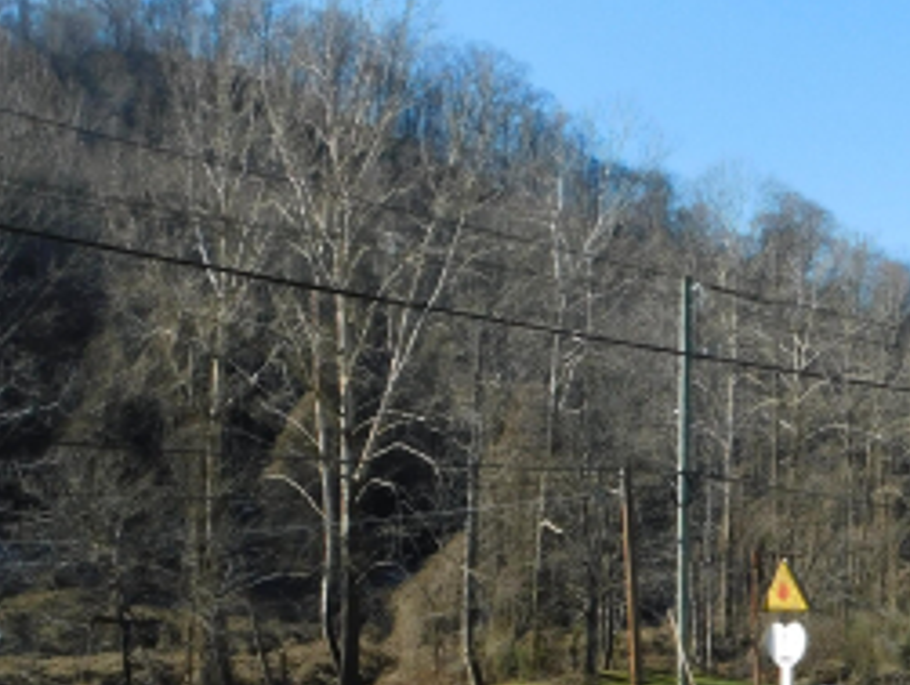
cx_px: 712
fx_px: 1606
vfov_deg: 23.6
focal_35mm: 61
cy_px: 576
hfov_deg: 30.9
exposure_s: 1/1000
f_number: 3
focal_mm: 4
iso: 125
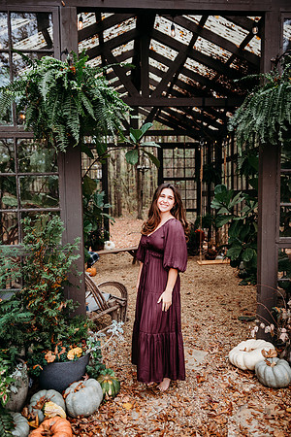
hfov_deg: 53.1
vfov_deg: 73.7
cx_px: 146
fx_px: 291
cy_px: 218
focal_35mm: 24
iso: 160
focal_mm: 24
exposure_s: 1/400
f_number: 2.2
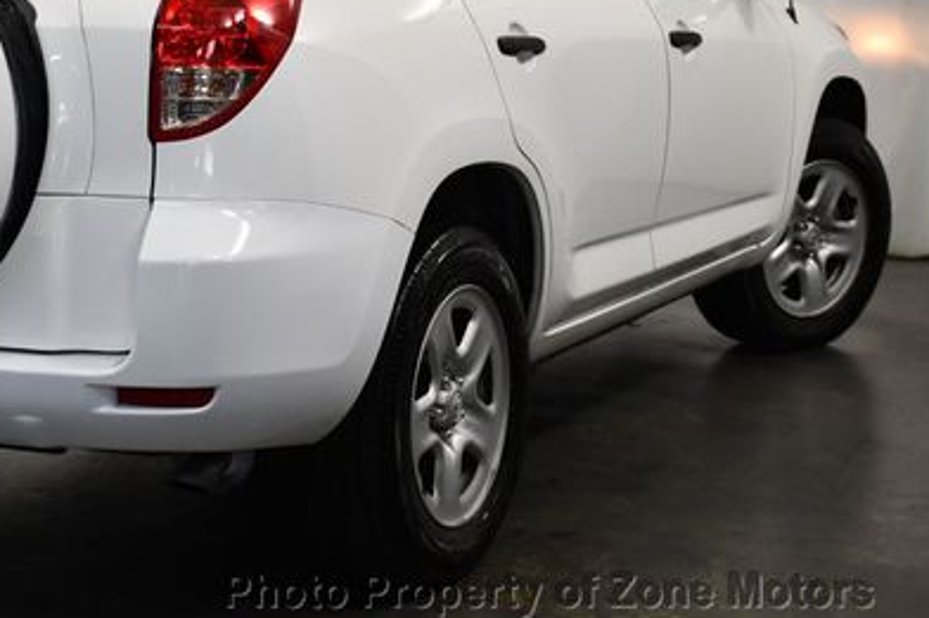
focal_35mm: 85
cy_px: 130
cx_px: 194
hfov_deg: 23.6
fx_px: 2192
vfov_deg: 16.0
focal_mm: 35
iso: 800
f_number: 4.5
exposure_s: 1/125
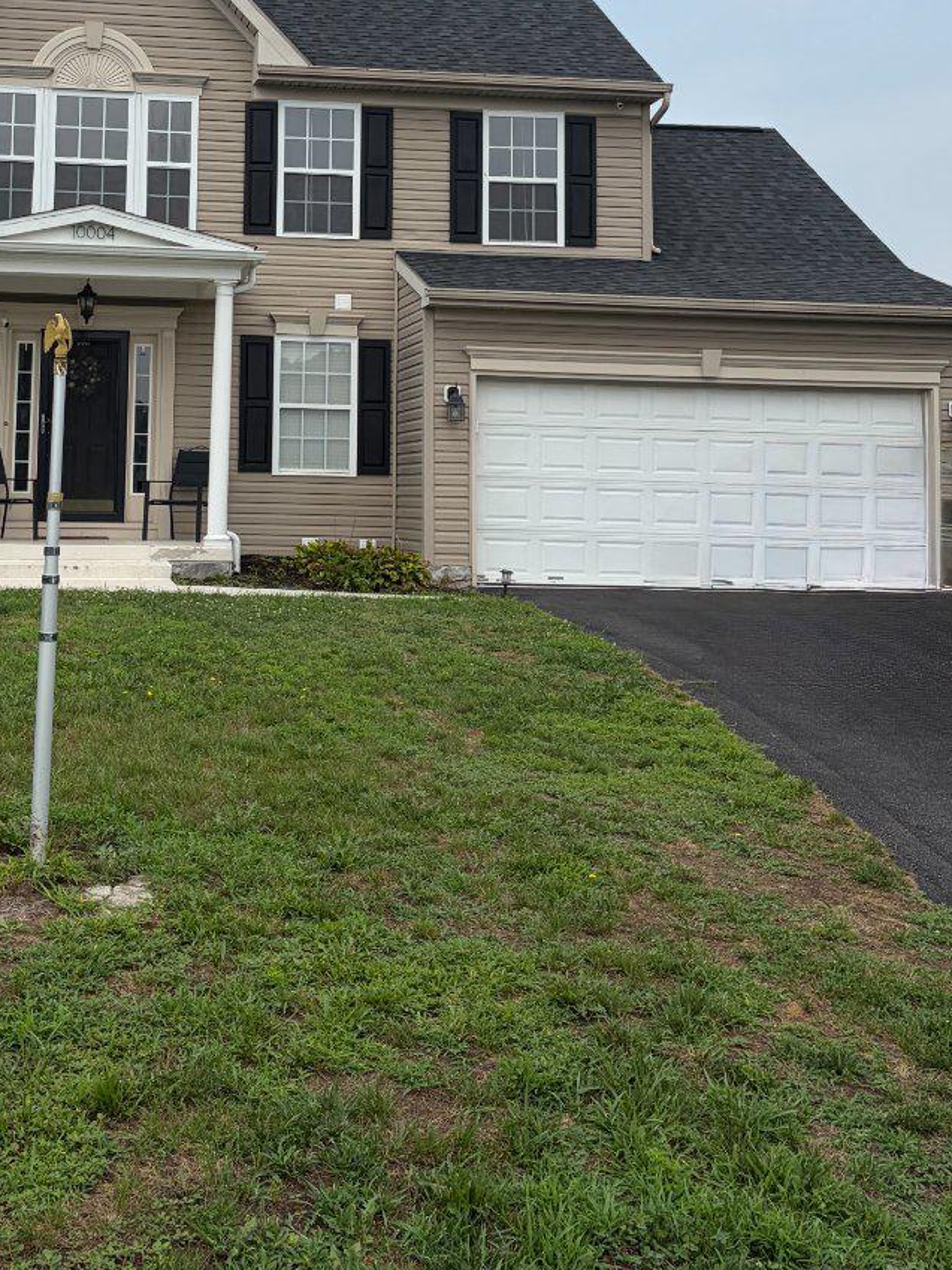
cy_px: 287
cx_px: 242
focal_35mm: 47
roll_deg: -0.9
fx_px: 1724
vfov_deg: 39.1
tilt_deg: +7.8
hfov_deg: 30.4
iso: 64
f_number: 1.6
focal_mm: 5.96
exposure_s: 1/6329
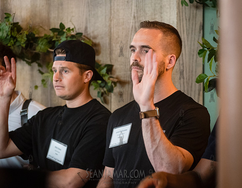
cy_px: 99
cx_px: 149
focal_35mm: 117
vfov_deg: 13.0
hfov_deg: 16.6
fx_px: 827
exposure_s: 1/200
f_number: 3.5
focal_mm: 100
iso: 5000
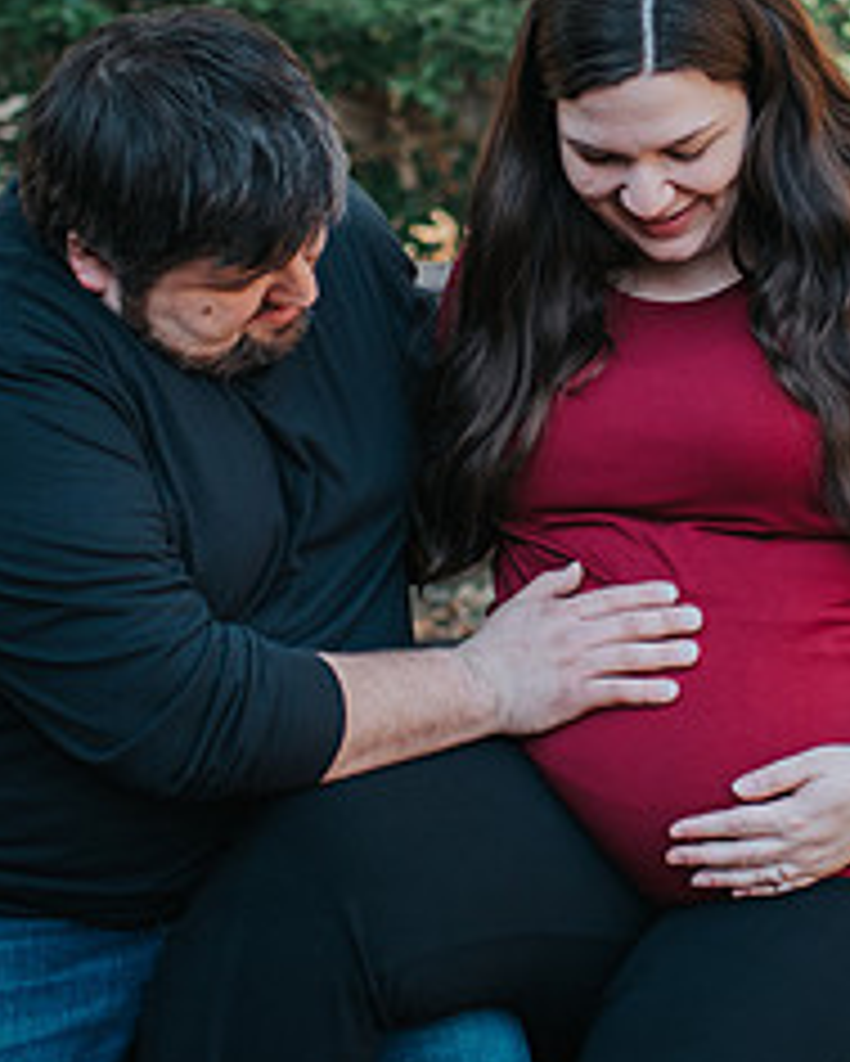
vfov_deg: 20.4
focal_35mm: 94
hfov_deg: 16.3
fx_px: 2954
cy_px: 446
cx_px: 639
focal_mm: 35
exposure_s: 1/1250
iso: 640
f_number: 2
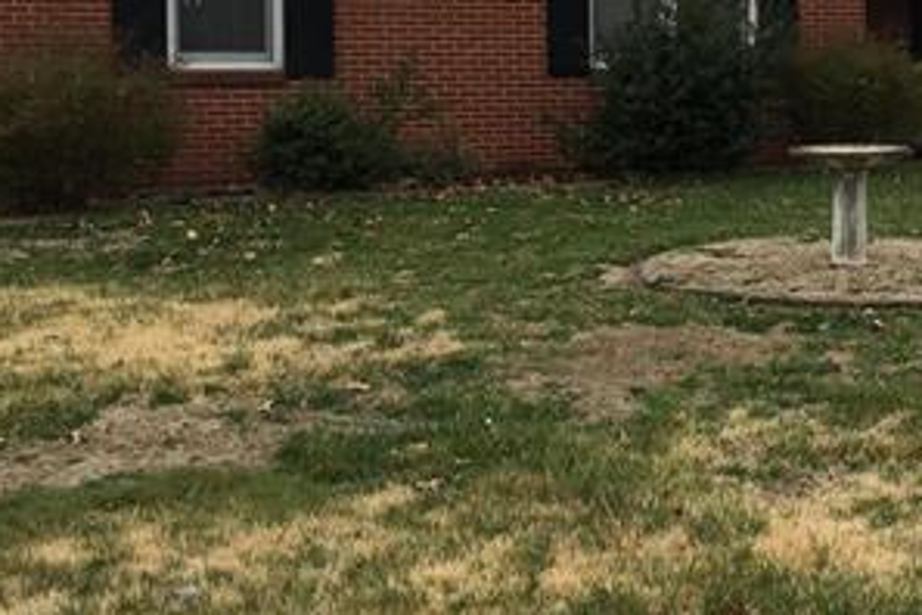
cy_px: 124
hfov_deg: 29.3
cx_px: 879
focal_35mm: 65
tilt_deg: -2.1
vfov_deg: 20.7
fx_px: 1665
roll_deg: -0.7
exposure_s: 1/1425
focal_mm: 4.15
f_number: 2.2
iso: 25
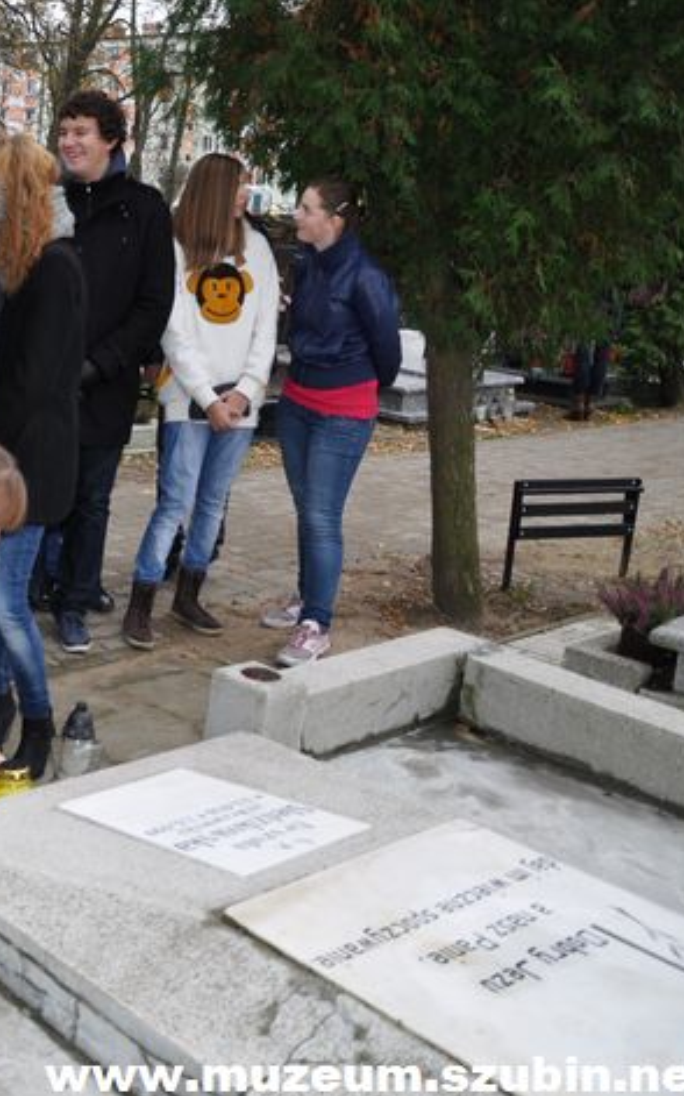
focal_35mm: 42
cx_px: -123
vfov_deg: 47.2
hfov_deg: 27.2
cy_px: 551
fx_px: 1254
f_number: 3.5
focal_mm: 18
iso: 200
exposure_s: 1/200
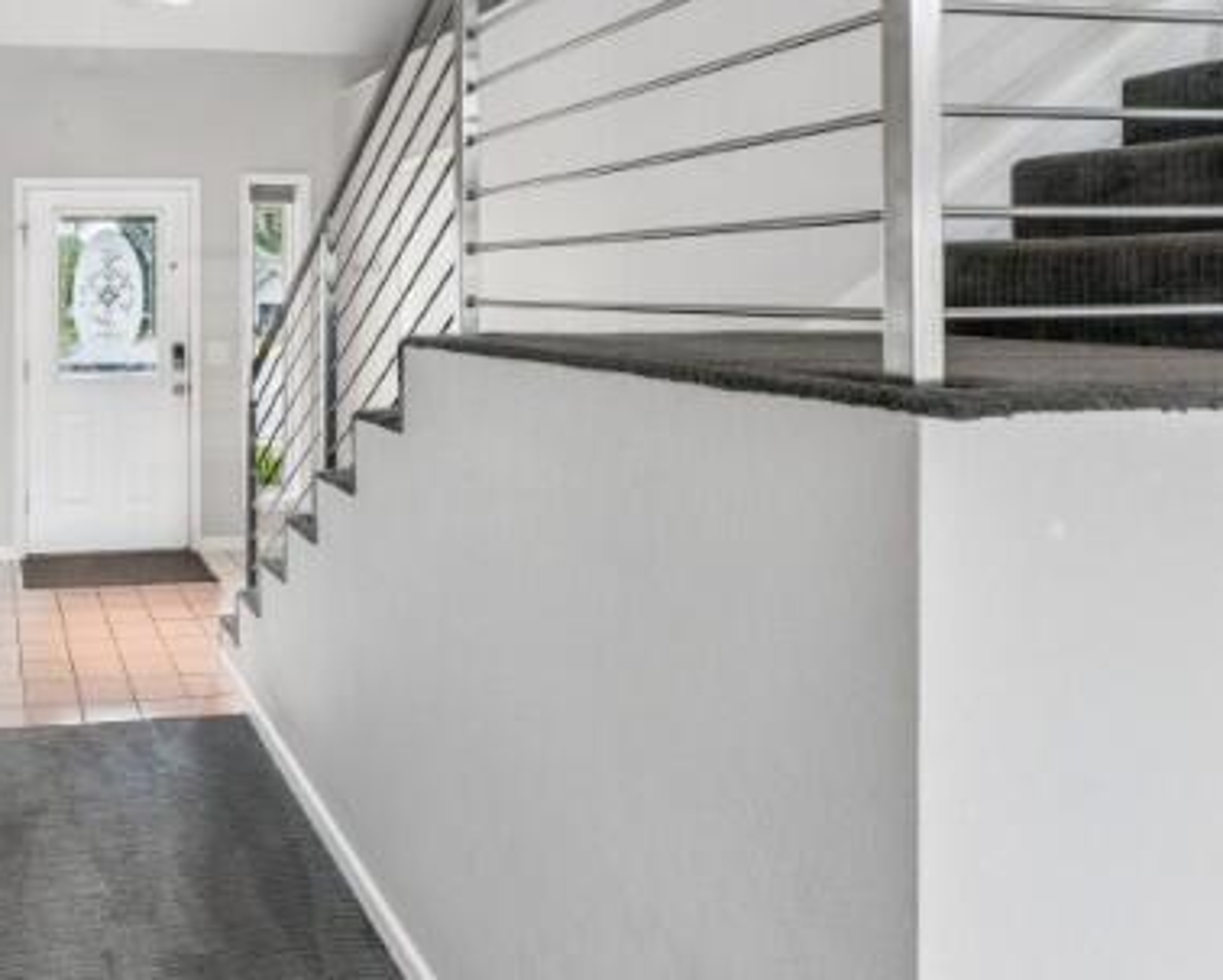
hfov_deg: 58.4
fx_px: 906
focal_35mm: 25
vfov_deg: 55.4
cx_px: 126
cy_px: 307
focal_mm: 14
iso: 400
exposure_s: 1/30
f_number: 10
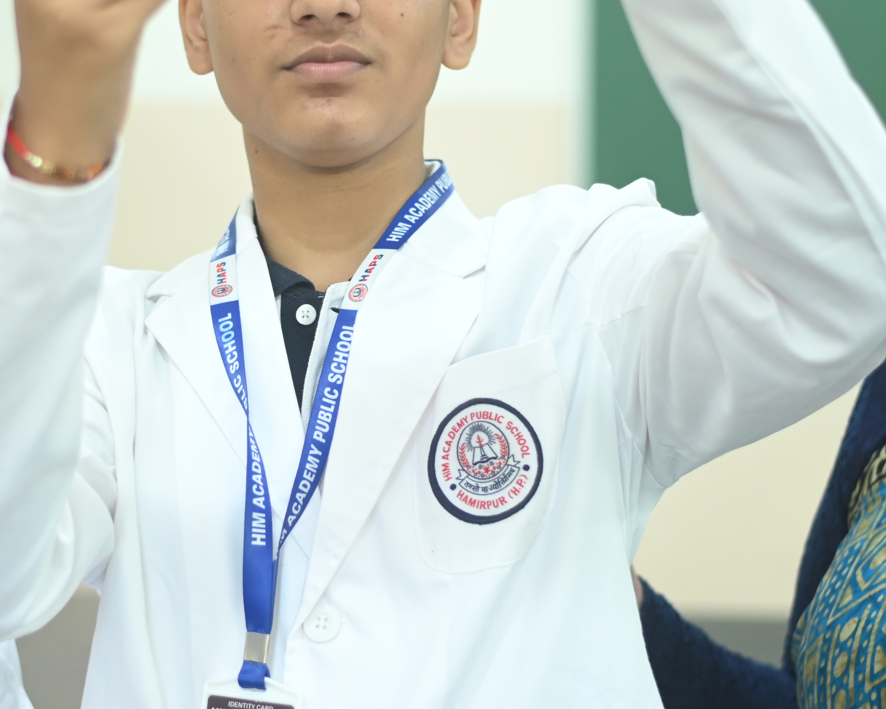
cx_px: 334
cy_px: 338
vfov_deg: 13.6
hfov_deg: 17.0
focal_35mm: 113
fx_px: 2963
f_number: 1.8
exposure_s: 1/200
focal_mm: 50
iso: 800
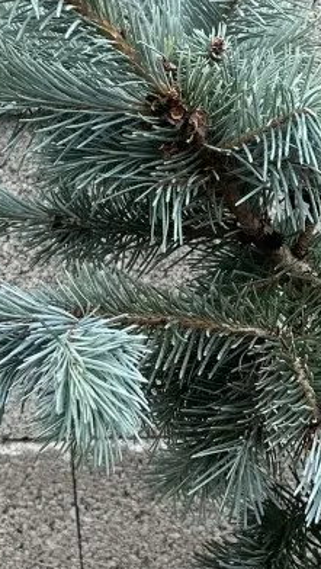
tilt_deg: -21.0
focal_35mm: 78
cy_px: 340
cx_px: 218
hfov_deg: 15.5
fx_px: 1178
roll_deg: +2.4
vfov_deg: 27.1
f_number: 1.6
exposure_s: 1/202
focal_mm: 5.1
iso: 40
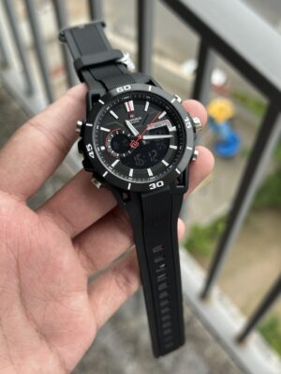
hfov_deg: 30.3
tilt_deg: -61.9
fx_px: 520
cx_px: 140
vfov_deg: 39.7
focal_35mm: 48
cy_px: 187
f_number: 1.78
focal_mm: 6.86
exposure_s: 1/714
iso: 64
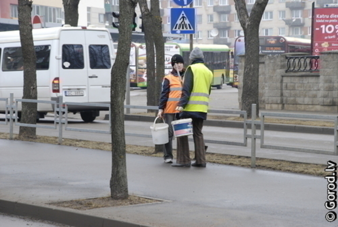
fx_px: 1340
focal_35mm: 142
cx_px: 169
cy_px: 114
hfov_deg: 14.4
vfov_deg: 9.7
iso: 400
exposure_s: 1/125
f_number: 8
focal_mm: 95
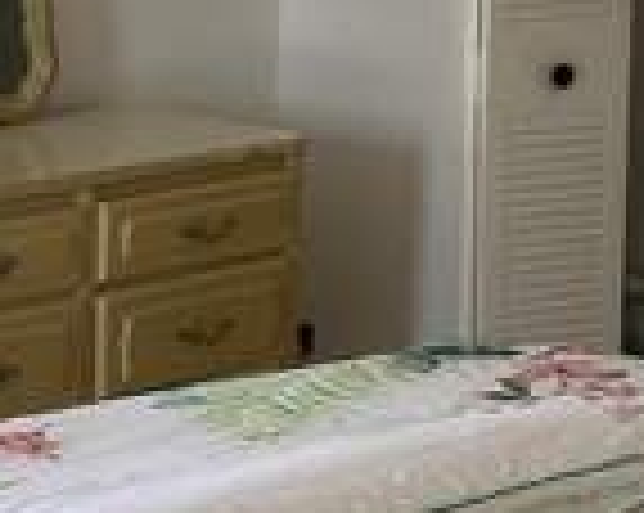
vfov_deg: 12.1
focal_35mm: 127
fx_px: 2417
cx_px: -225
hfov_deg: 14.5
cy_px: 274
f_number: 1.8
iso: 40
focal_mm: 3
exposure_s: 1/60
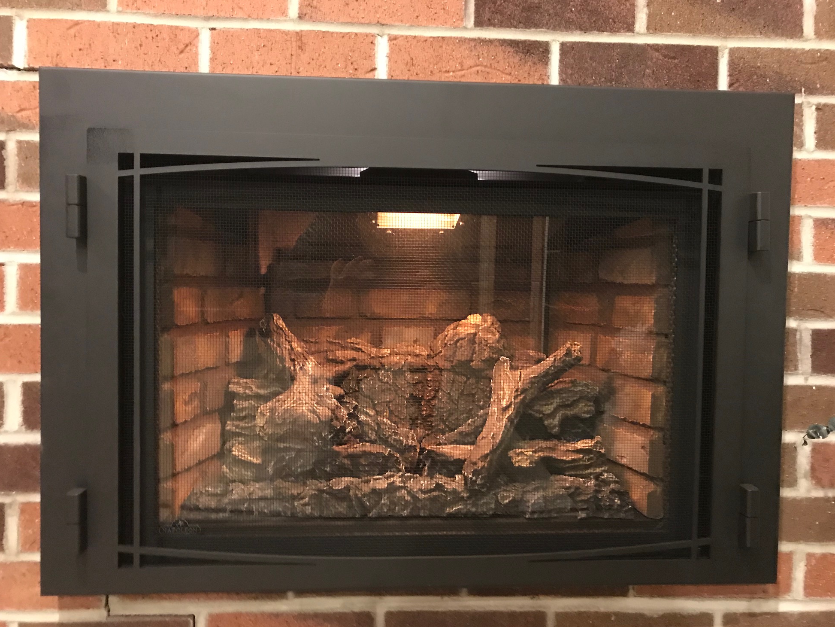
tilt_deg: +0.0
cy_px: 322
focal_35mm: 29
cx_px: 427
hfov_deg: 61.6
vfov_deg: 48.2
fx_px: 700
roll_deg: -0.6
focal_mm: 3.99
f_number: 1.8
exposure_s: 1/4
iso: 100
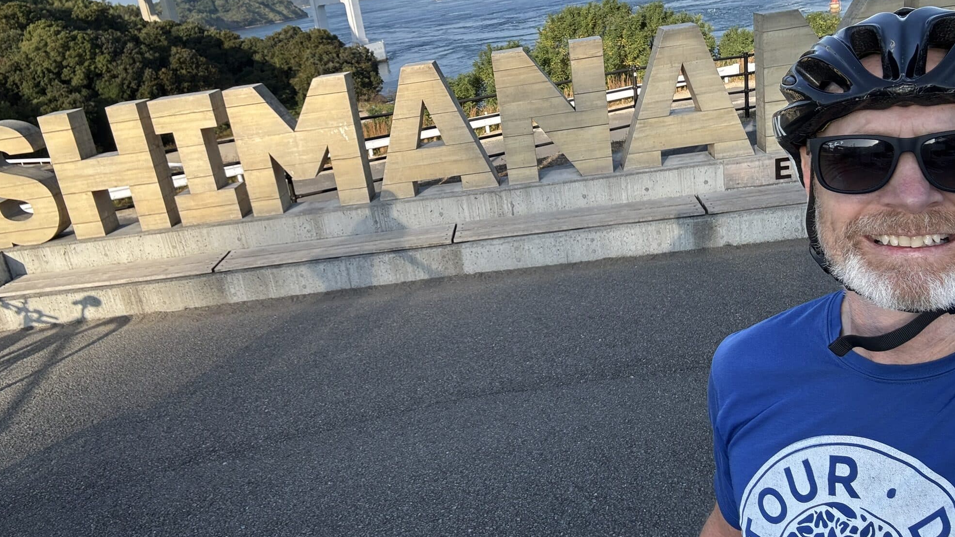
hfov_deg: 71.9
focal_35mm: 26
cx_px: 480
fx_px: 658
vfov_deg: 43.8
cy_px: 180
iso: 25
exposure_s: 1/607
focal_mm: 2.69
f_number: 1.9
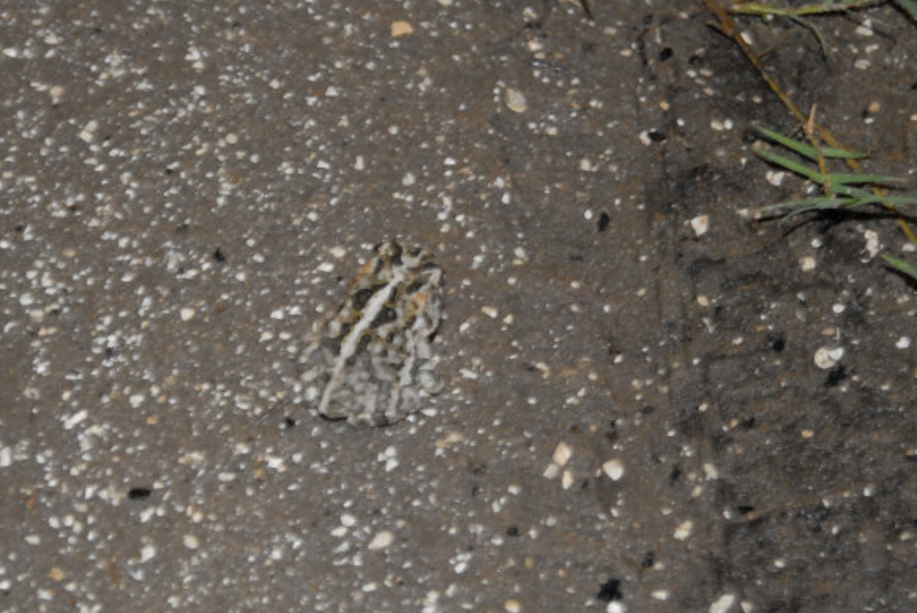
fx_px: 2897
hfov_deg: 18.0
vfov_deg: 12.1
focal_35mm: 114
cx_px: 395
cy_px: 344
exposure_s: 1/80
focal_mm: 55
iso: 1100
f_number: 2.8
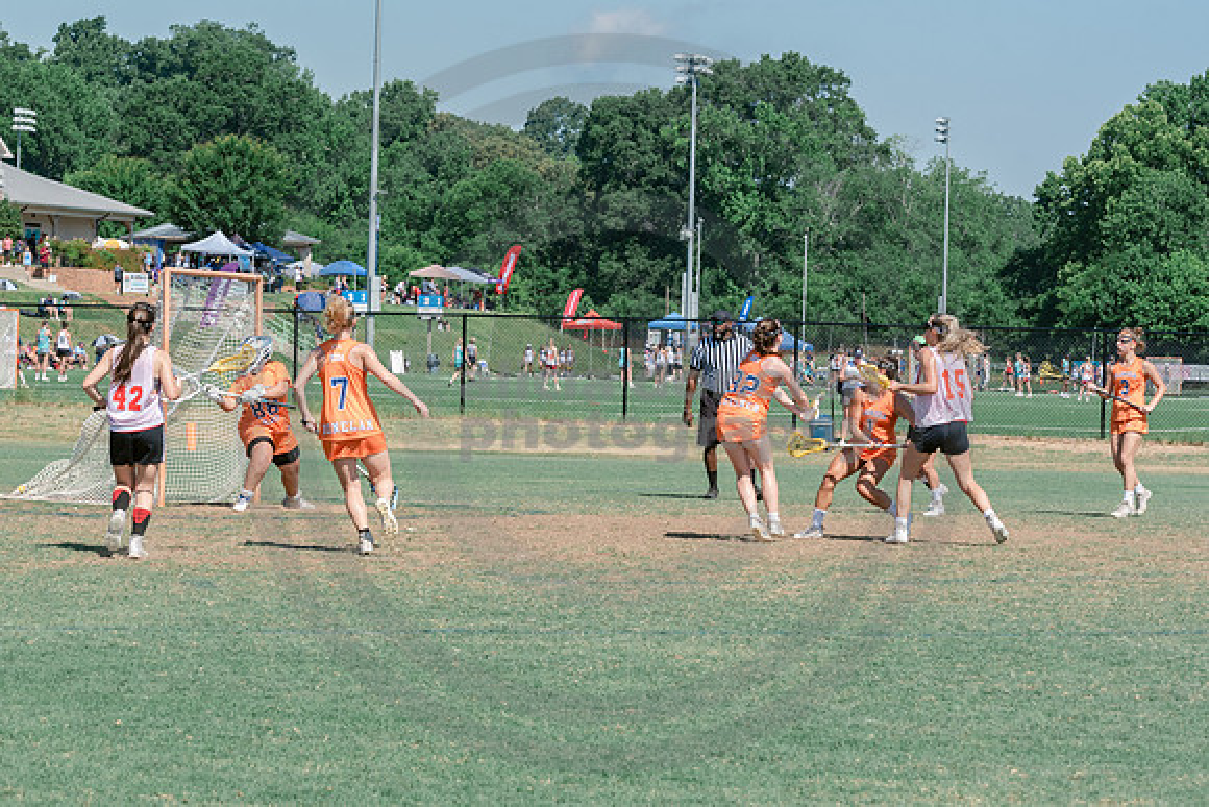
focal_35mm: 124
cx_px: 440
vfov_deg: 11.1
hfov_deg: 16.5
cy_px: 459
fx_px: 4151
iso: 400
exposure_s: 1/1000
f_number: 8
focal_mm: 95
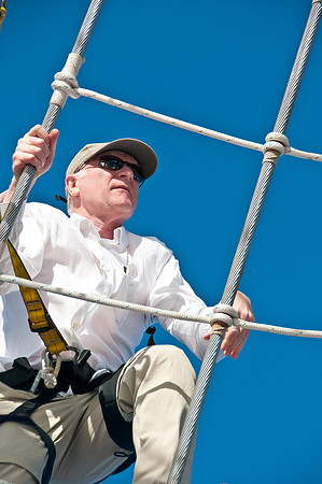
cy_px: 242
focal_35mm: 168
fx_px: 2259
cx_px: 161
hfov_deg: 8.2
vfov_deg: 12.2
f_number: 6.3
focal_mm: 112
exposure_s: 1/1000
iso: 200
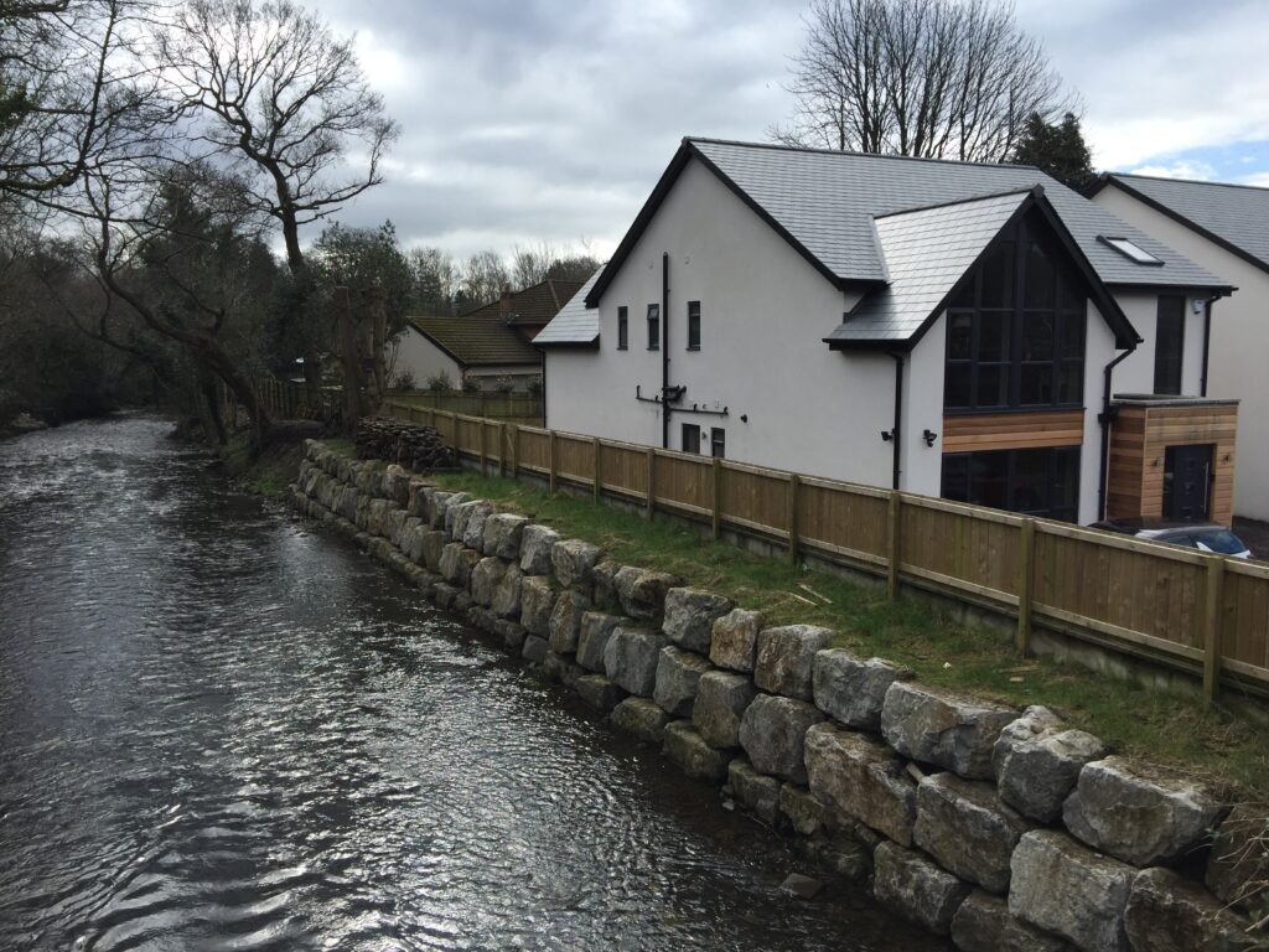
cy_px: 476
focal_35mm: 29
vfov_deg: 48.2
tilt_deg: -5.9
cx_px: 634
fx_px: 1063
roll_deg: -1.1
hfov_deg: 61.7
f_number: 2.2
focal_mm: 4.15
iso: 32
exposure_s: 1/1319
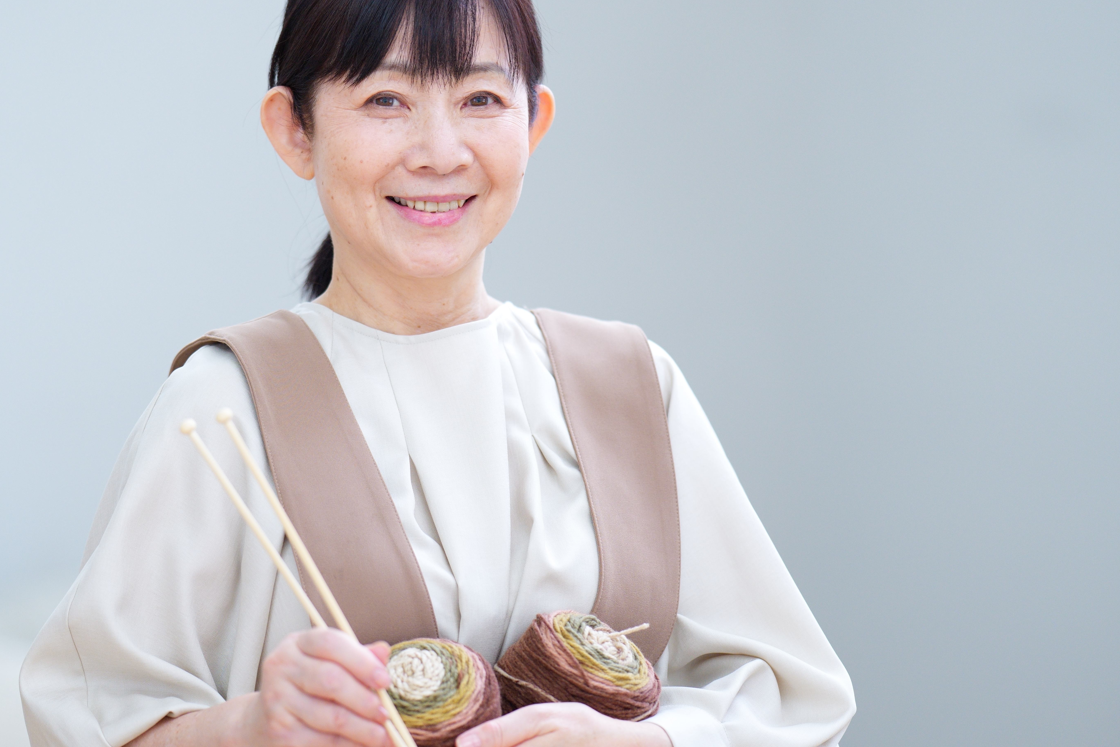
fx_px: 6658
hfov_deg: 9.6
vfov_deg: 6.4
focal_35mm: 214
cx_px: 515
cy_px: 408
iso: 400
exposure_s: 1/160
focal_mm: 135
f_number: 1.8
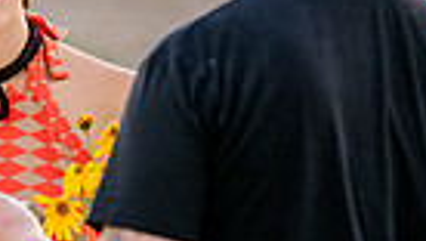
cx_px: -219
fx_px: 9194
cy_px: 113
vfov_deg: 1.5
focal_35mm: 813
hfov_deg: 2.6
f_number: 2.8
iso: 200
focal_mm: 185
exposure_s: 1/160
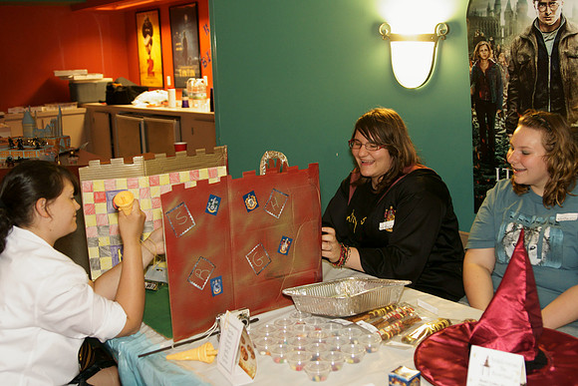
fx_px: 674
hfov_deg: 46.4
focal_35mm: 42
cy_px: 193
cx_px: 289
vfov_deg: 31.9
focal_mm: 28
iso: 800
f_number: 2.8
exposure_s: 1/60
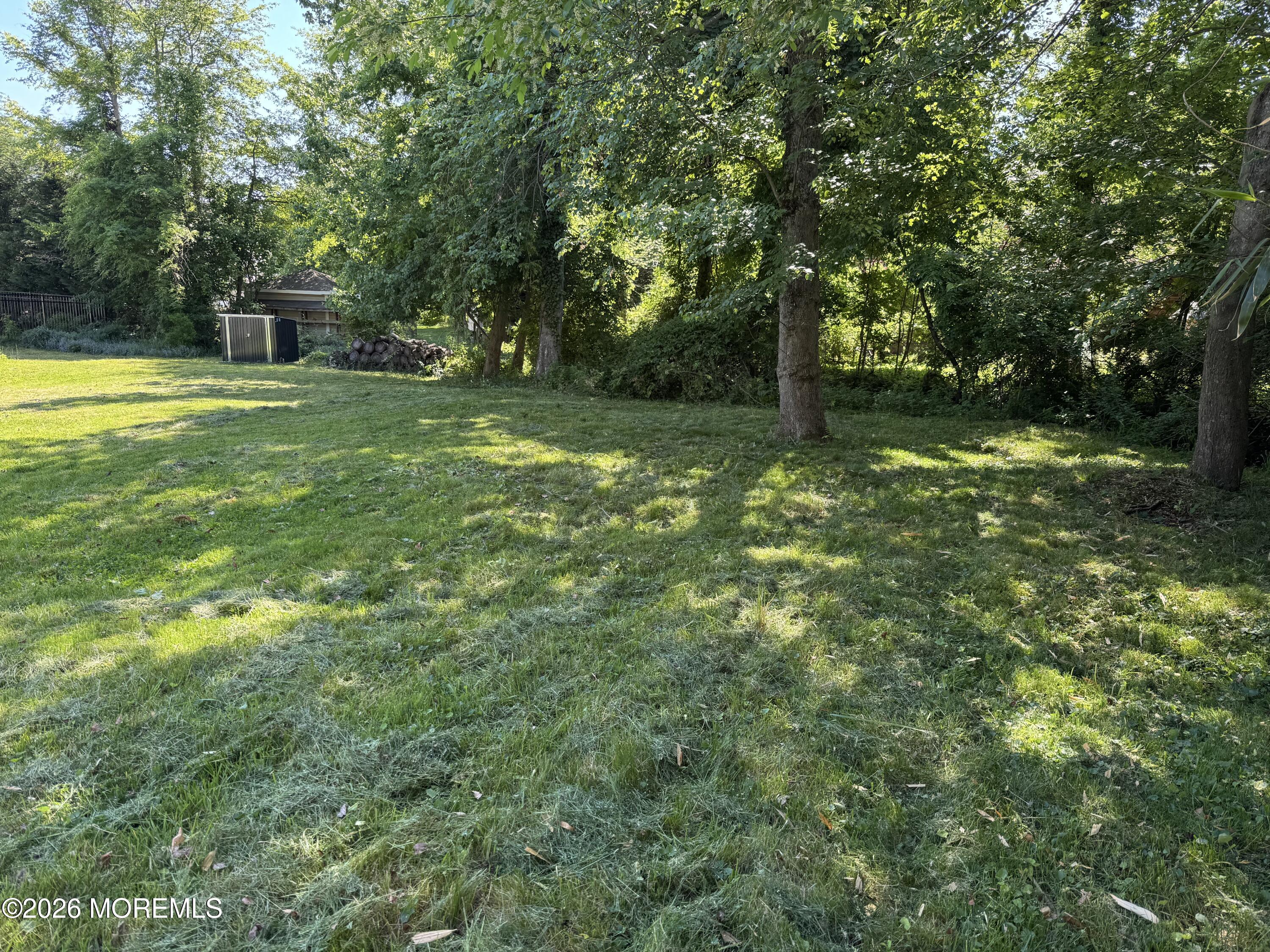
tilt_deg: -12.2
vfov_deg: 56.8
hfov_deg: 71.6
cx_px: 635
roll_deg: -1.5
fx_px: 881
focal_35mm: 24
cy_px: 476
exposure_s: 1/293
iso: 80
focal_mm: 6.76
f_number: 1.78
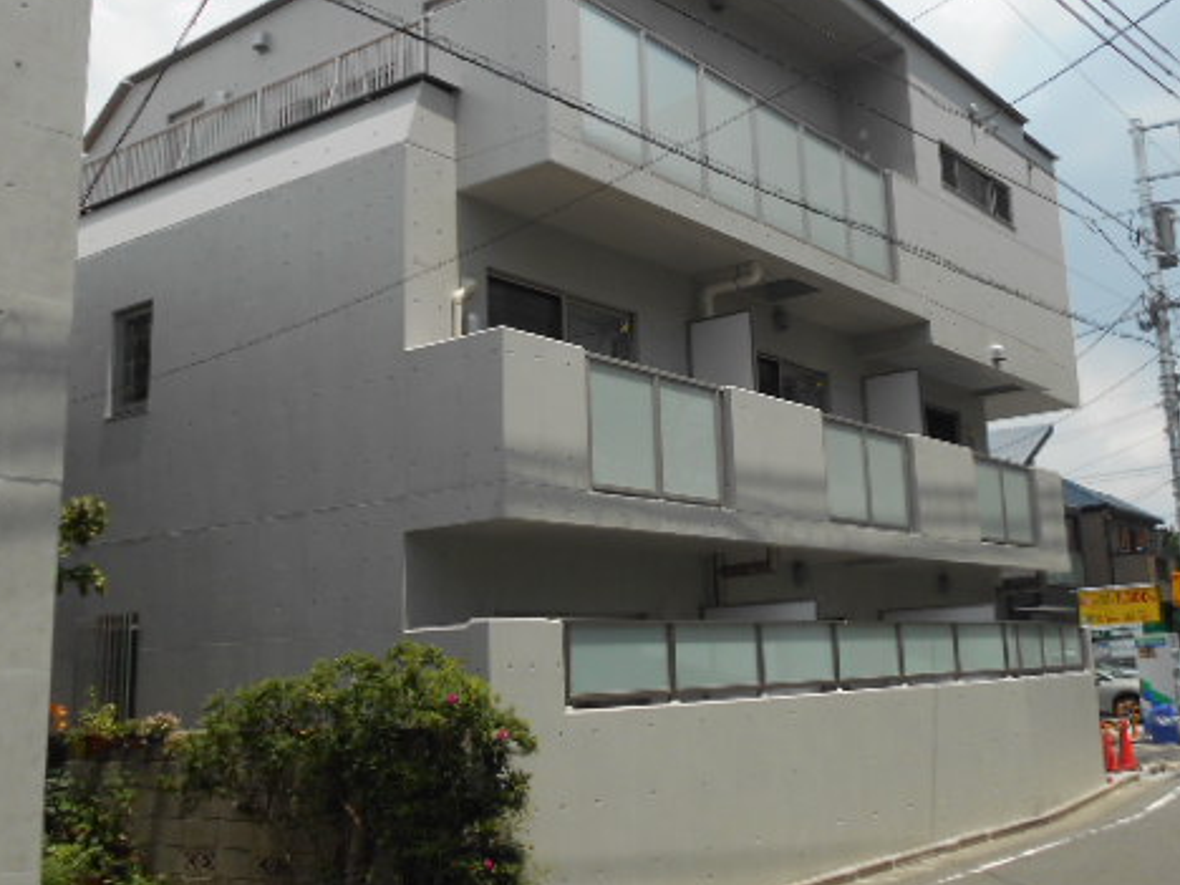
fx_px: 1398
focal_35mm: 41
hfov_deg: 45.6
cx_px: 696
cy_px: 366
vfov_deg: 35.0
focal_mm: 5.1
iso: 80
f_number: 3.4
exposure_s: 1/1000
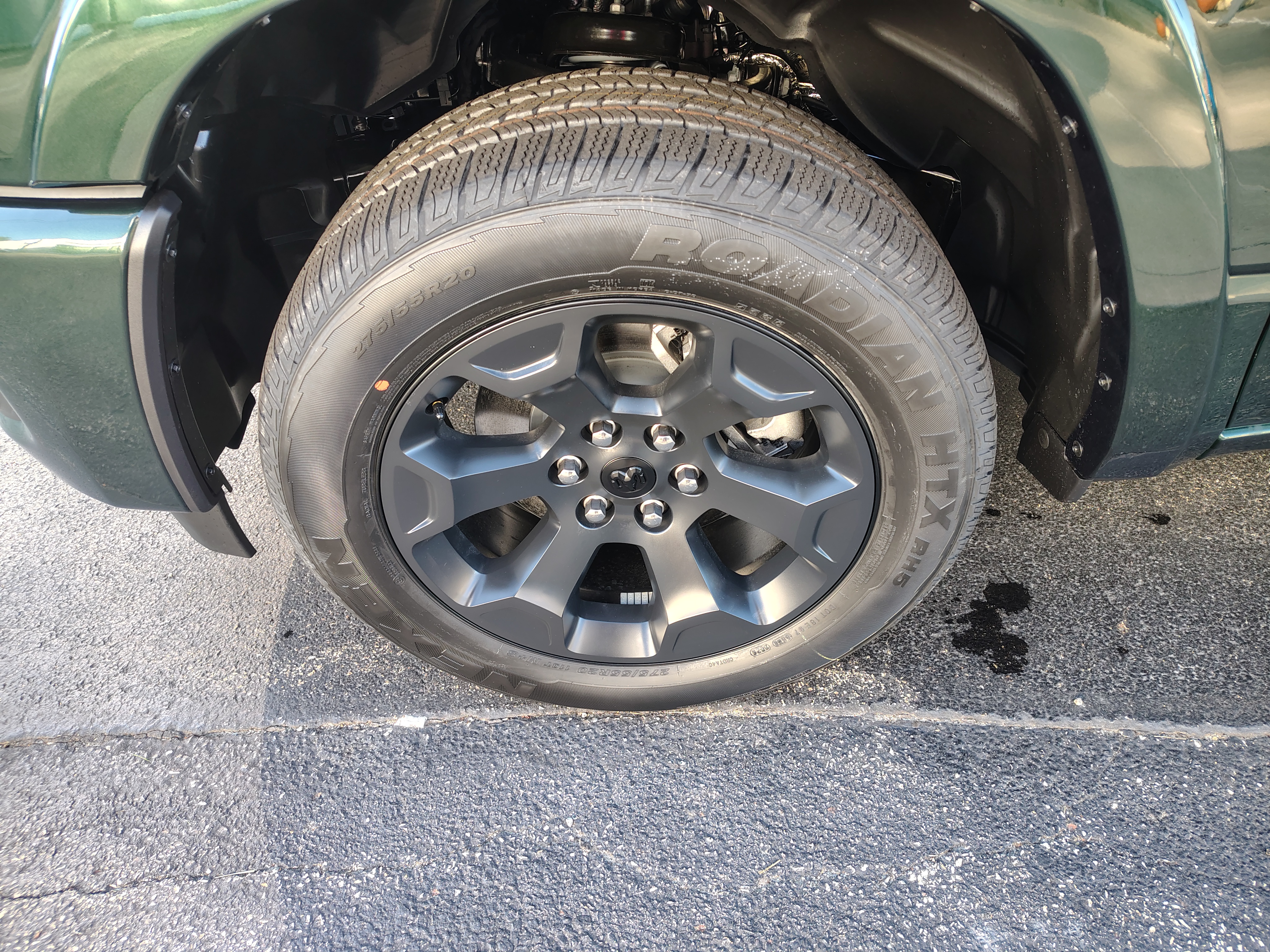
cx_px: 635
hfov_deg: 71.6
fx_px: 881
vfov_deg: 56.8
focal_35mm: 24
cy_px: 476
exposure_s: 1/111
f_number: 1.8
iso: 354
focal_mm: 5.56
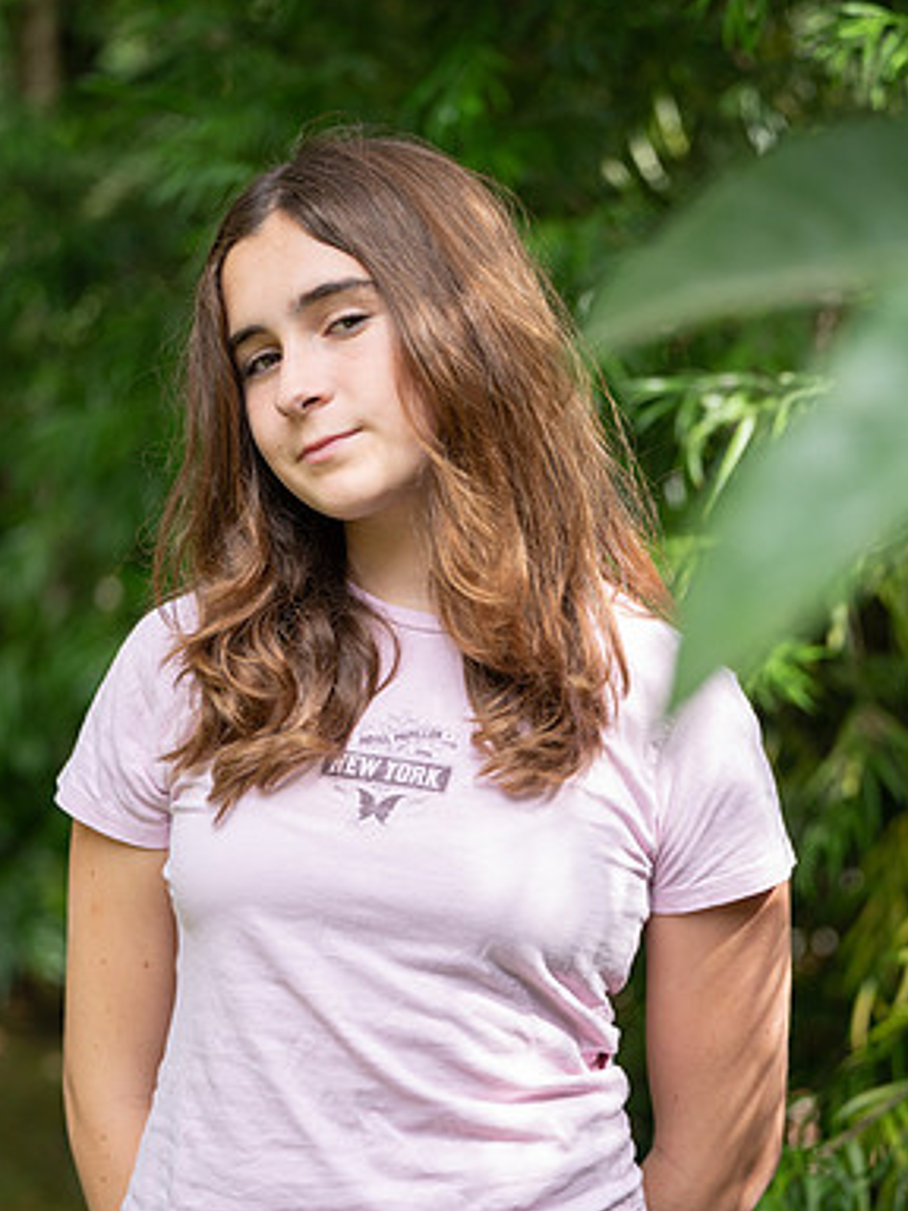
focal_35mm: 99
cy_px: 694
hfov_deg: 14.9
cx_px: 456
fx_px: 3462
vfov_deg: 19.8
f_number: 2.8
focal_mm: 88
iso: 320
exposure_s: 1/640
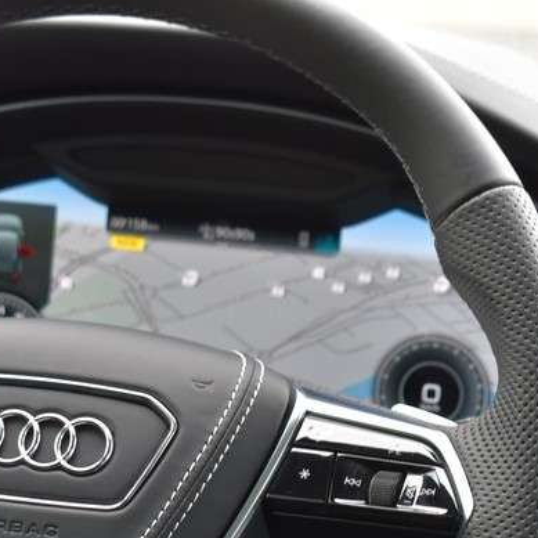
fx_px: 2831
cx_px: 159
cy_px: 470
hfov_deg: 10.8
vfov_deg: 10.8
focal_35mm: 161
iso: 500
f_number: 5.3
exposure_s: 1/60
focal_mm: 48
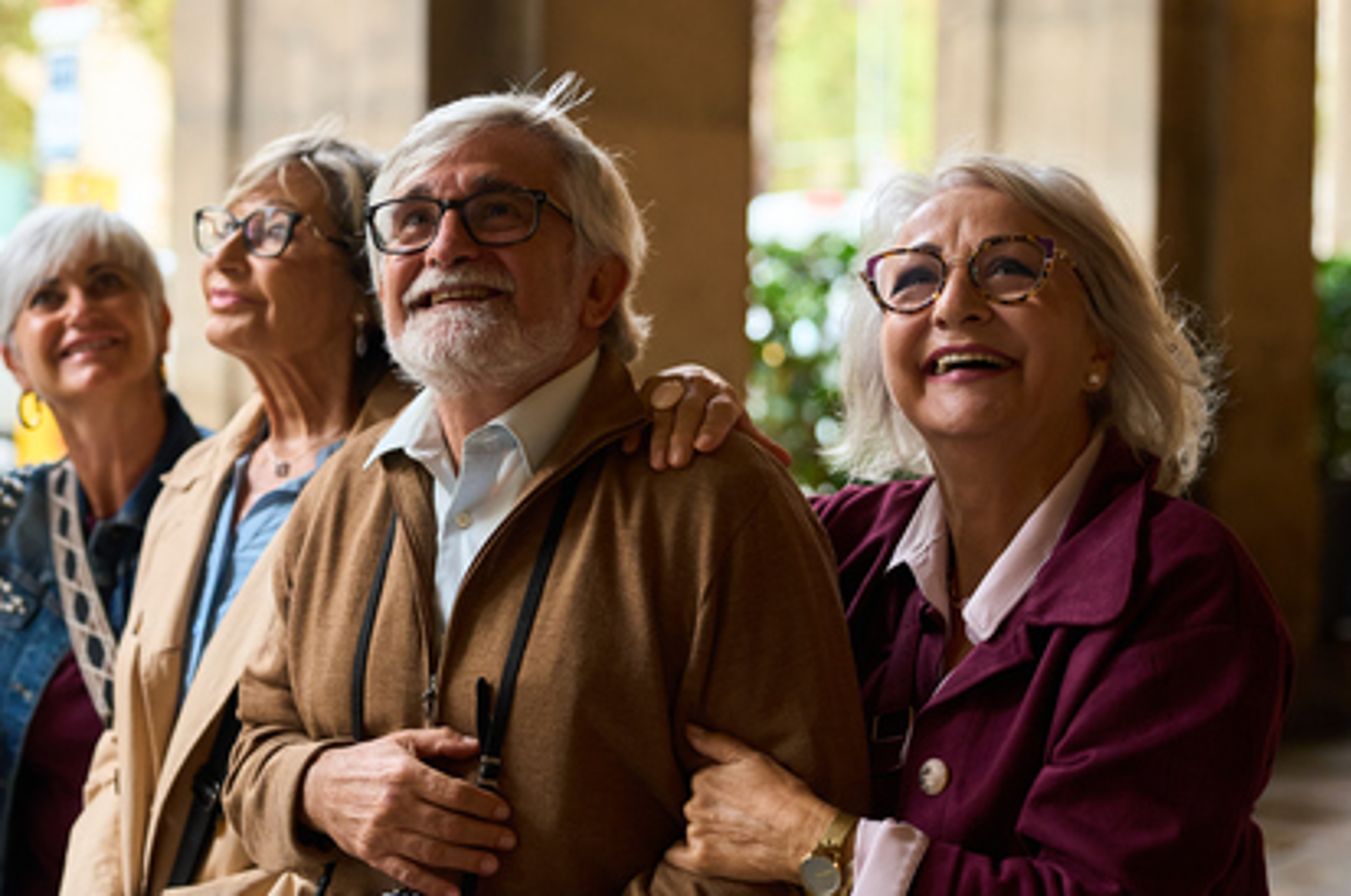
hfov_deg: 29.4
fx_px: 2548
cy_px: 441
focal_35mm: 68
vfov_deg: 20.0
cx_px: 399
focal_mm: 44
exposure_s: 1/400
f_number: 2
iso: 800
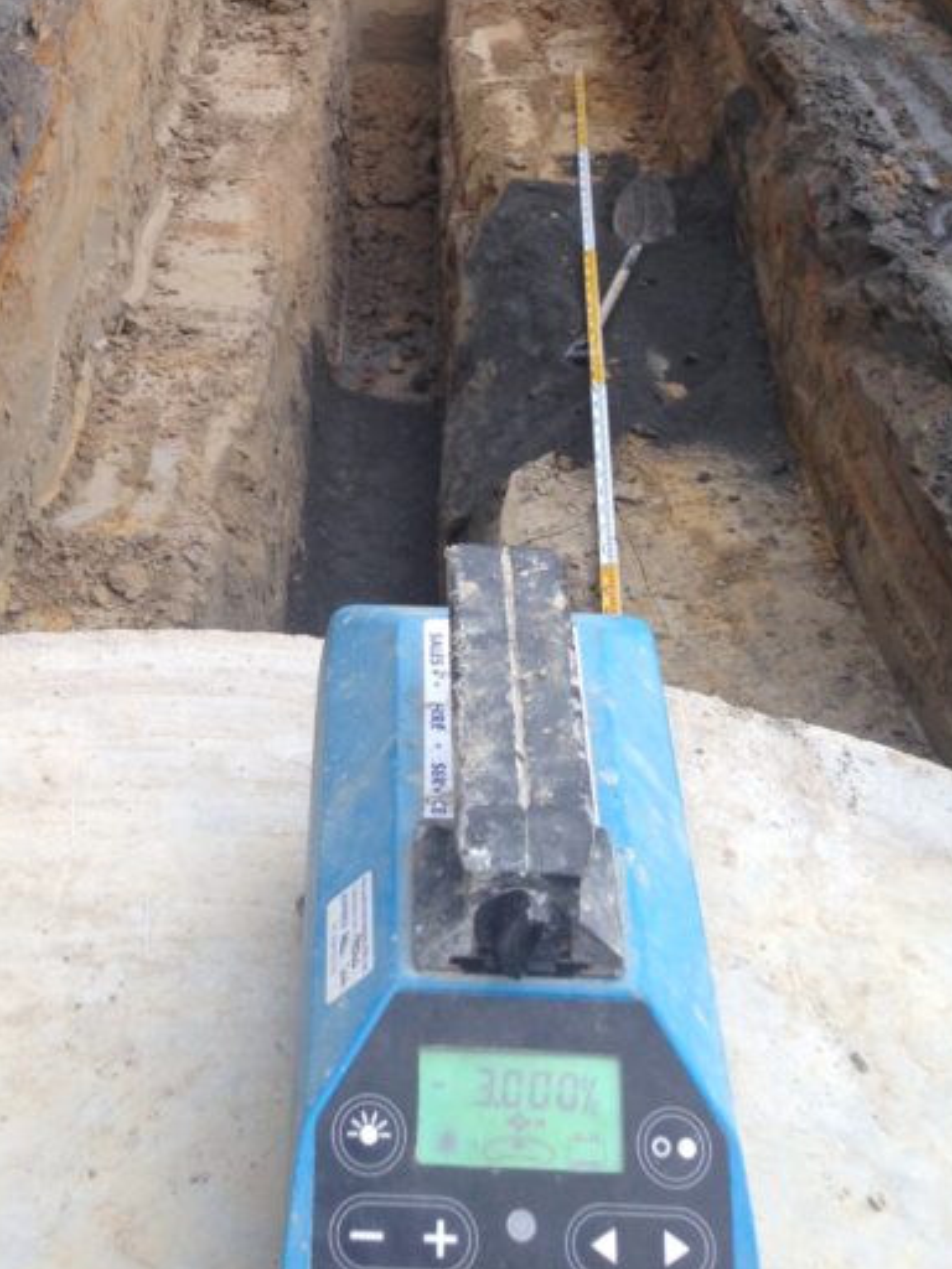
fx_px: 2420
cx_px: 350
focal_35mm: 66
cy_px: 144
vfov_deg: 28.3
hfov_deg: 22.2
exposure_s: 1/182
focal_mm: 4.12
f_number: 2.4
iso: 50
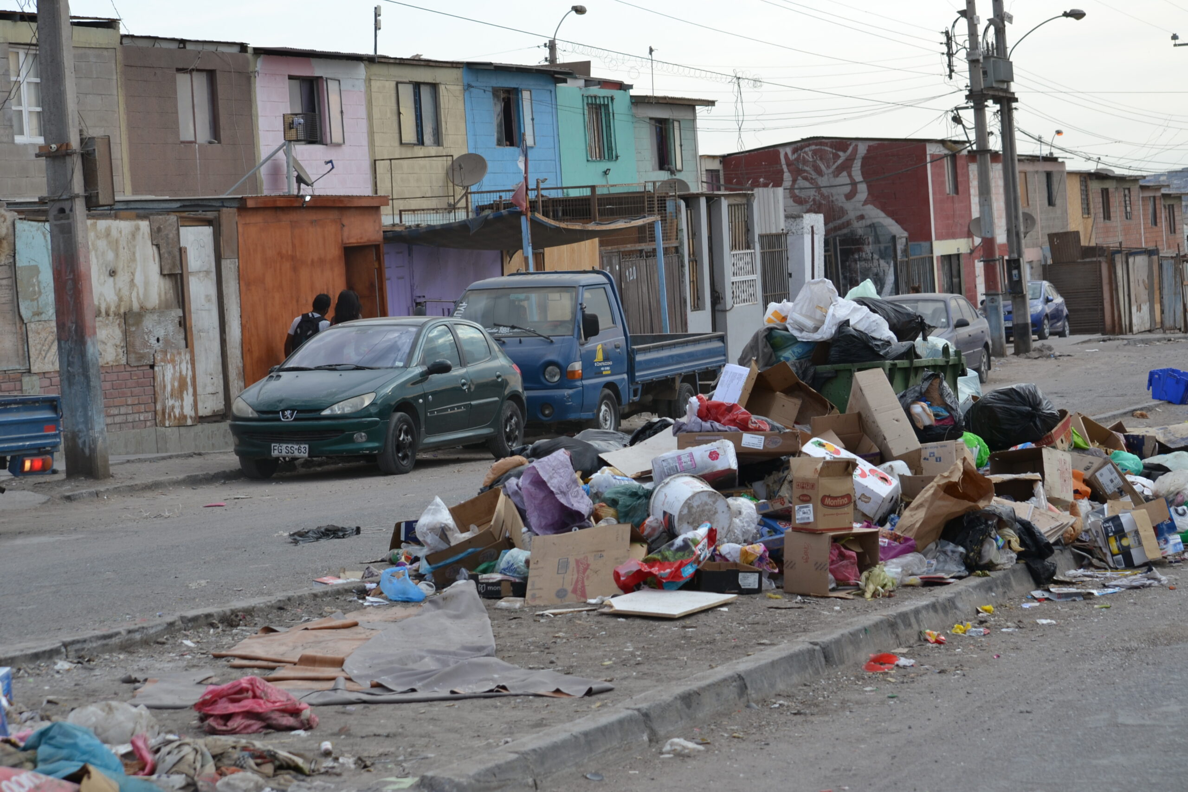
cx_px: 594
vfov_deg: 16.6
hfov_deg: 24.6
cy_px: 396
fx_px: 2722
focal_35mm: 82
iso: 100
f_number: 6.3
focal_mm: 55
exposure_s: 1/160
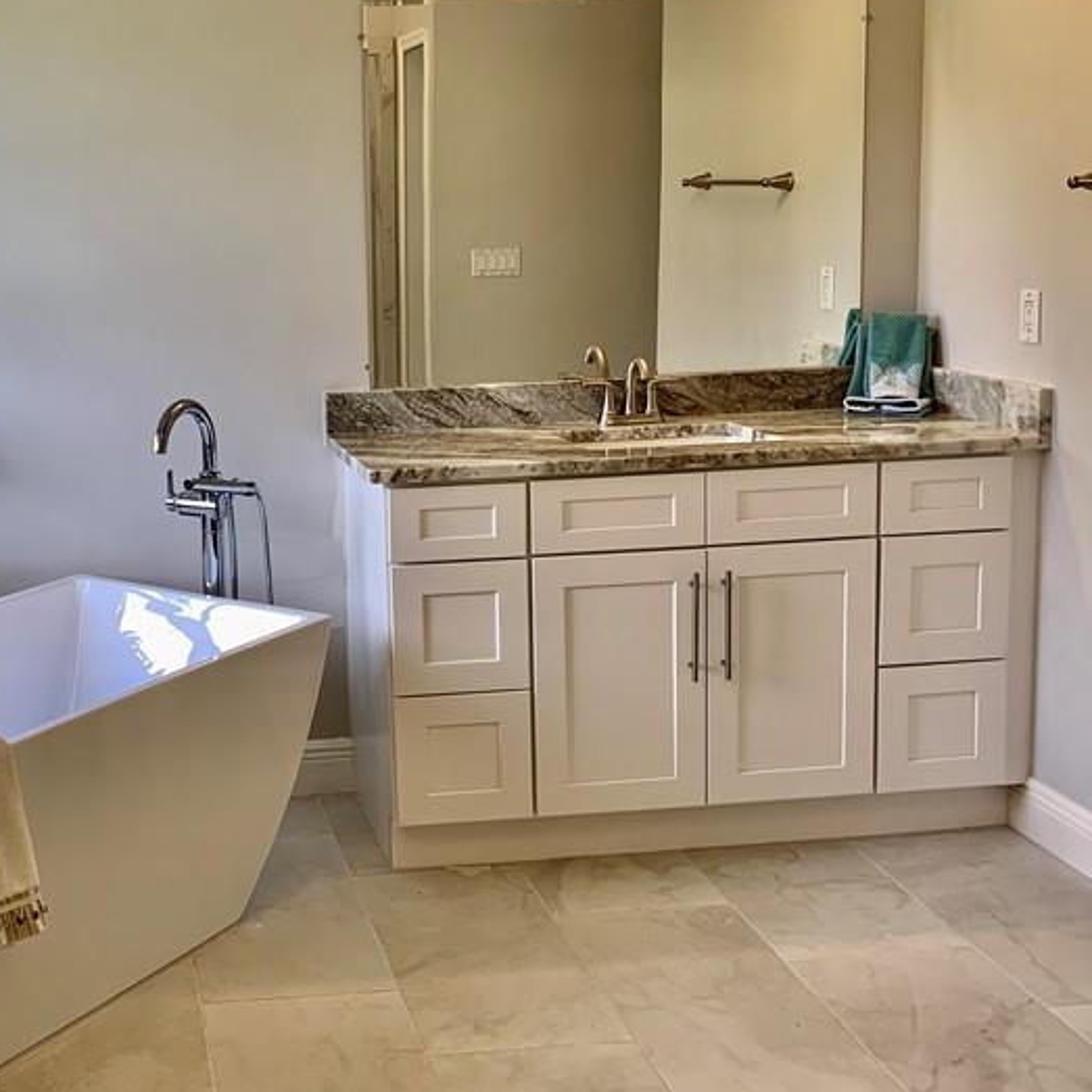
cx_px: 207
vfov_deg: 37.4
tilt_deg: -8.0
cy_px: 443
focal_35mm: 45
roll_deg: +2.5
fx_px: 1606
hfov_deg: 36.2
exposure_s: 1/120
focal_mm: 4.25
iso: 32
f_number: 1.8
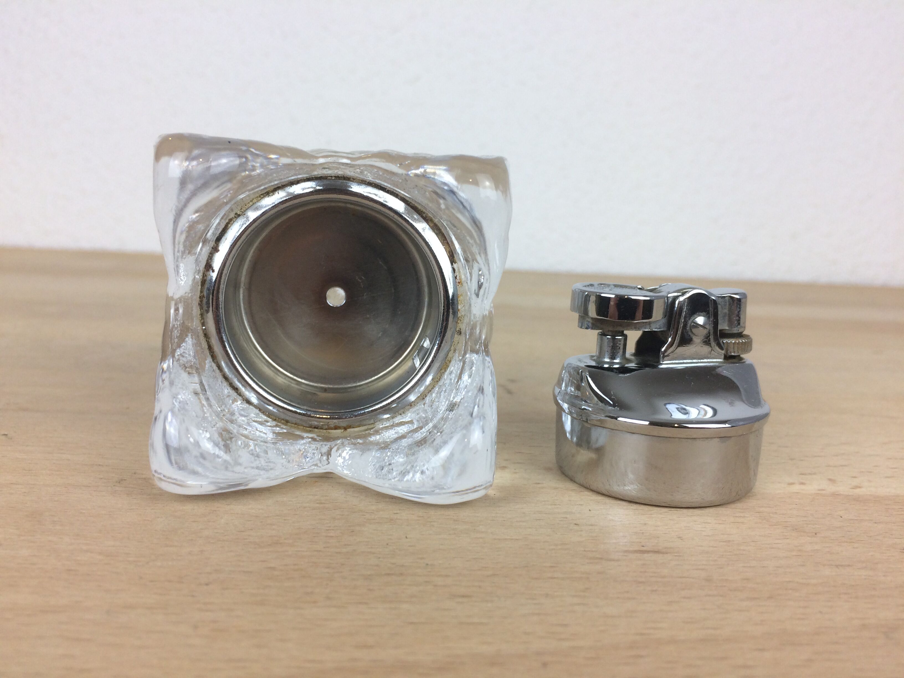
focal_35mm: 29
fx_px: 757
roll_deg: -2.6
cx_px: 452
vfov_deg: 48.2
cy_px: 339
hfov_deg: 61.7
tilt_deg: -7.4
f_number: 2.2
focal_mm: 4.15
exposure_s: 1/100
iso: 50
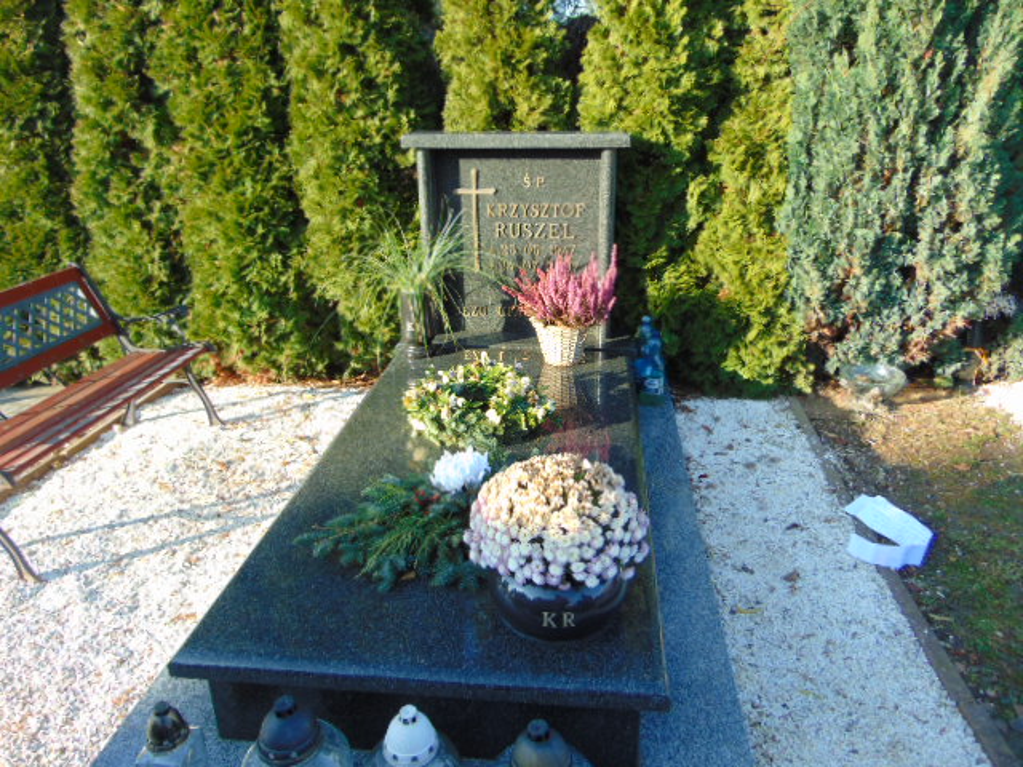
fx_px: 739
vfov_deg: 54.9
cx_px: 512
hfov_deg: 69.4
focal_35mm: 25
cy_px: 384
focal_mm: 4.5
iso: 80
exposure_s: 1/250
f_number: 3
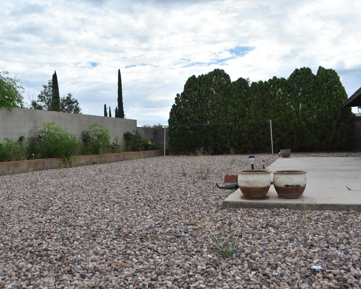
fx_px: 331
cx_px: 172
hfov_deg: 57.2
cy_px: 145
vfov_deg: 47.1
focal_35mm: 31
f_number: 8
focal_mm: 18
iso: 180
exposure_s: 1/500
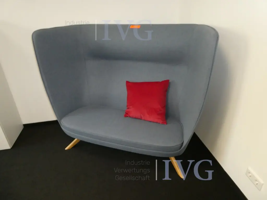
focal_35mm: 24
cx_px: 134
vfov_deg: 56.8
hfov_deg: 71.6
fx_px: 185
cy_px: 100
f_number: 3.3
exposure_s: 1/125
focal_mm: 4.3
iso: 800
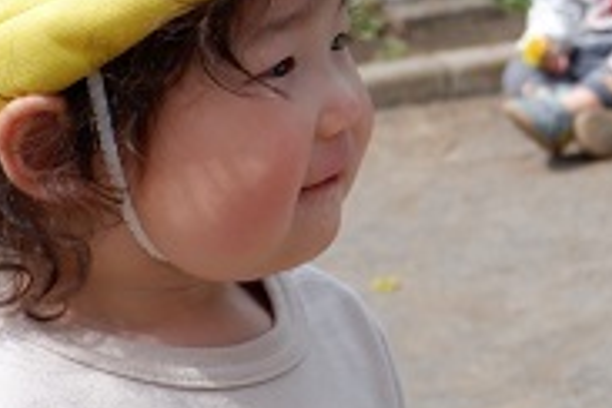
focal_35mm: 157
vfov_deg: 8.7
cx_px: 940
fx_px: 2669
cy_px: 50
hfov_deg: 12.4
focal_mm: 32.3
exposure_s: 1/480
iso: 200
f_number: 8
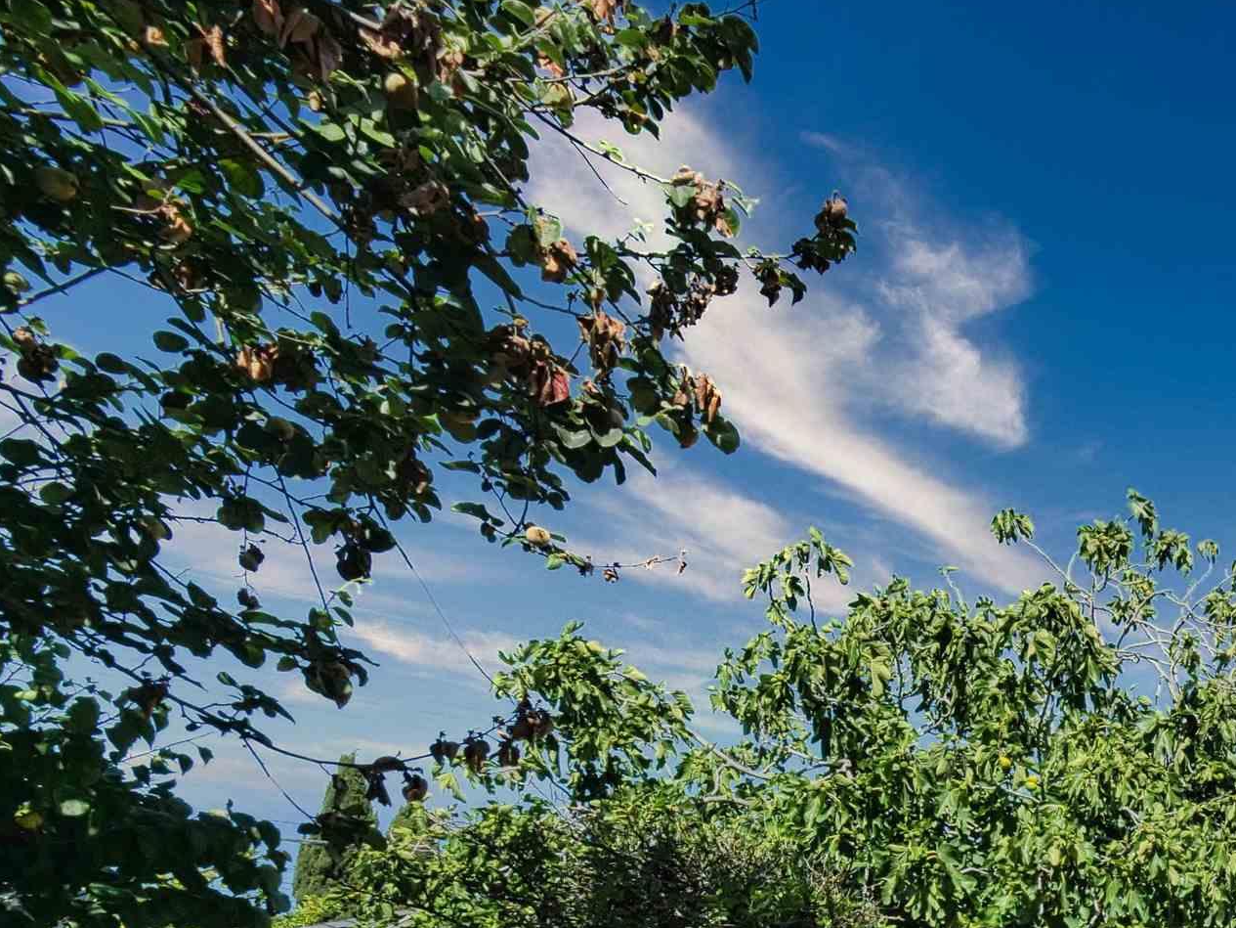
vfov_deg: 35.6
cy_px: 1024
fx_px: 1214
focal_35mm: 34
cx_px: 1451
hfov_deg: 40.0
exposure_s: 1/250
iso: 100
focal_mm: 7
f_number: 11
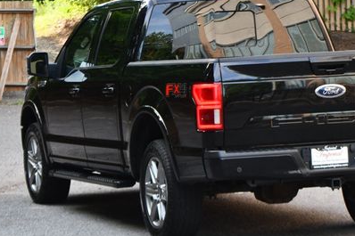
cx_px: 230
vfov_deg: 7.6
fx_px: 1774
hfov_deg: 11.4
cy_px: 81
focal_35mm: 180
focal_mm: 75
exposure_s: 1/250
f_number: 5
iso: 400
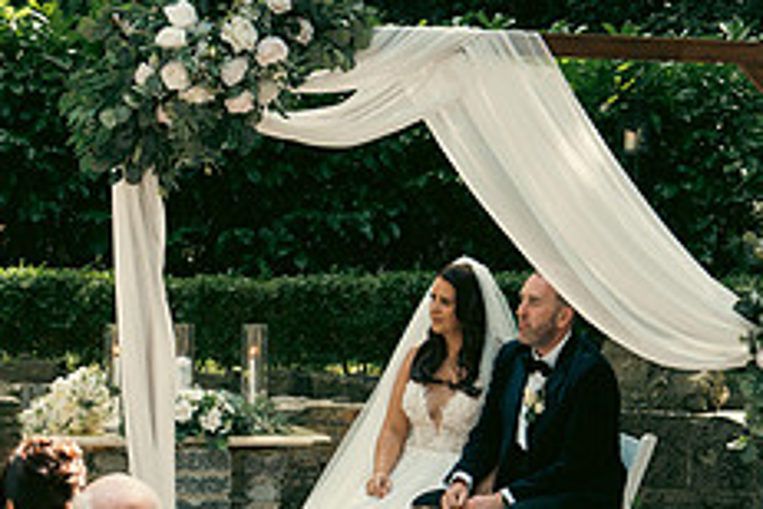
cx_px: 228
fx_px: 2925
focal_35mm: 138
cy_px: 524
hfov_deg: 14.8
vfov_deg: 9.9
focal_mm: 55
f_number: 3.5
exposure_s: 1/200
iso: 250
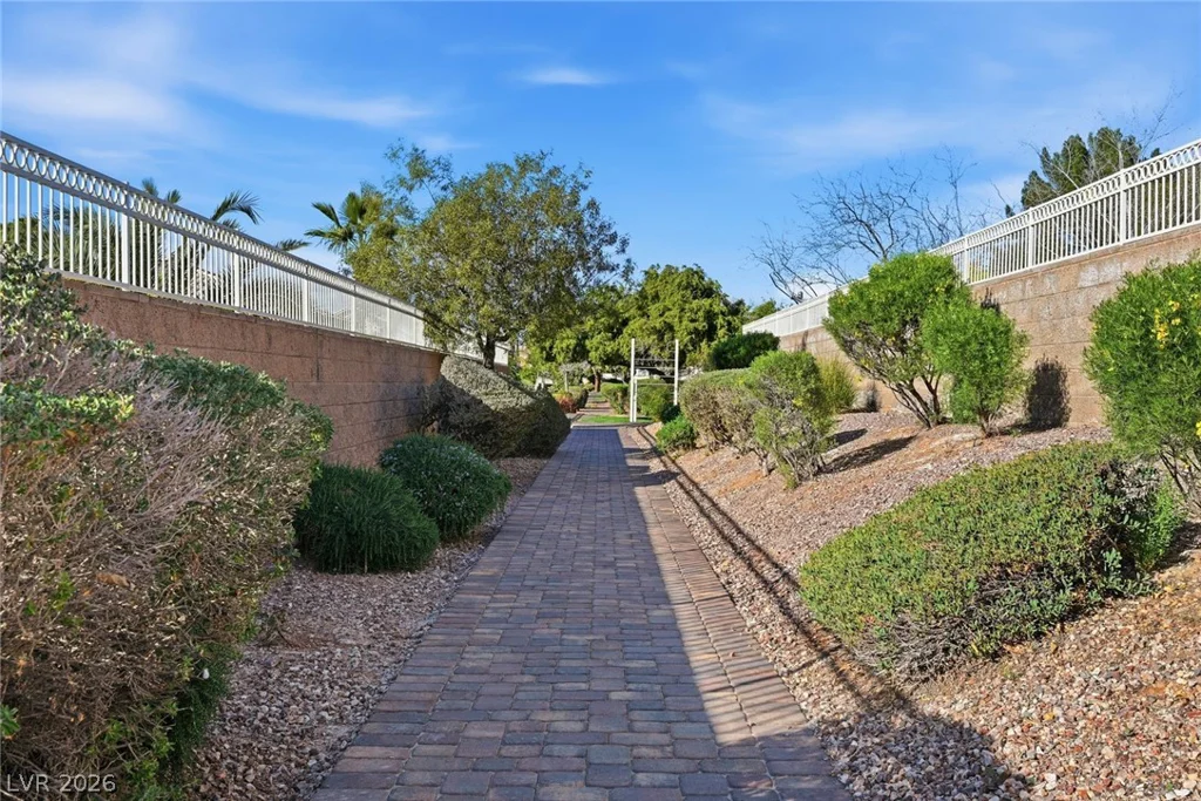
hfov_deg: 53.1
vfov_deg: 36.9
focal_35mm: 36
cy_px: 400
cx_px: 600
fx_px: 1201
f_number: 10
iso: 64
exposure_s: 1/400
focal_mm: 24
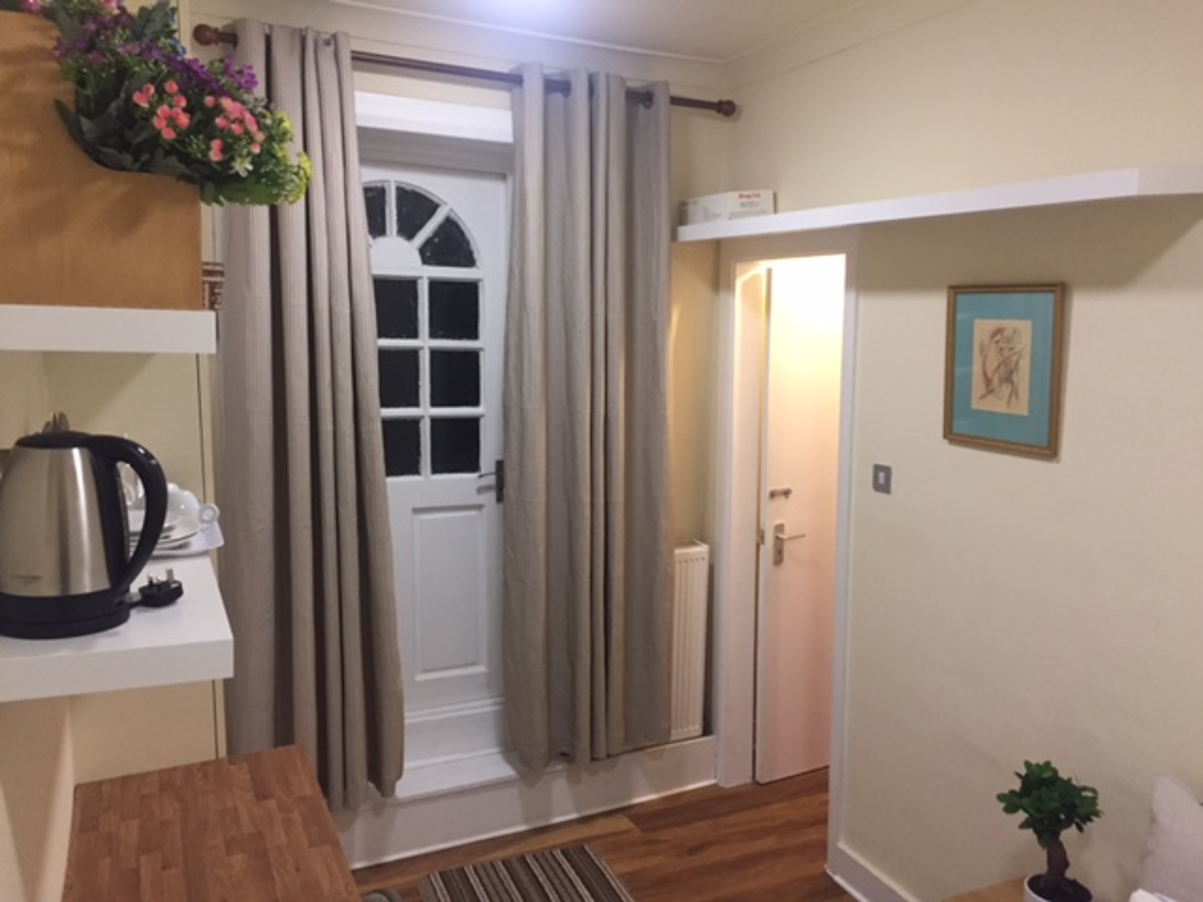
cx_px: 602
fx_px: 1008
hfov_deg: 61.7
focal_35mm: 29
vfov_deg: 48.2
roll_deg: +0.5
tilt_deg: -8.7
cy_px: 451
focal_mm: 4.15
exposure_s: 1/33
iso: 200
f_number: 2.2
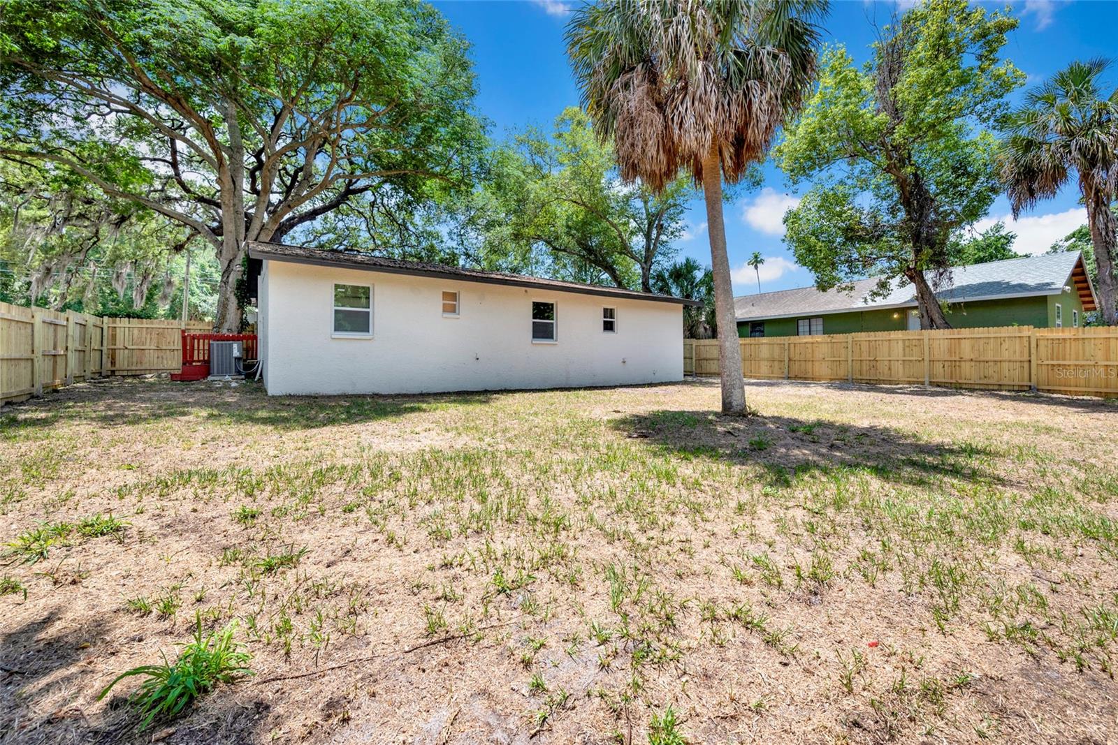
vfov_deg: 81.2
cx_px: 559
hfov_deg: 104.2
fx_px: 435
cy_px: 372
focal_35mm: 14
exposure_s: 1/800
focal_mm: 14
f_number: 6.3
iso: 250
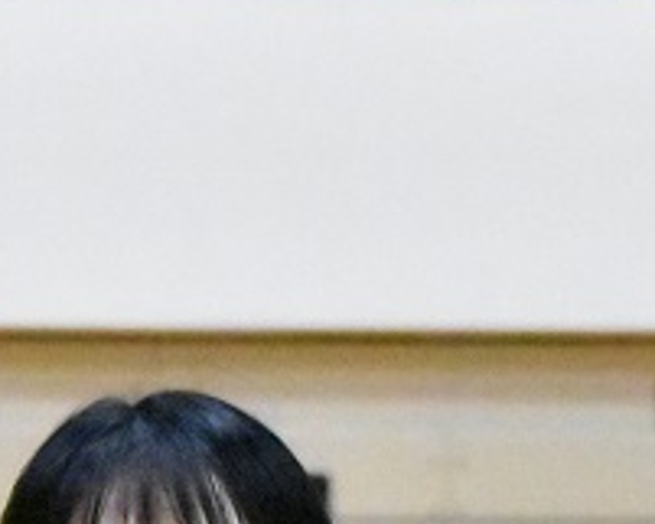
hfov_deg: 3.3
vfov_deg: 2.6
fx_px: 11424
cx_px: -642
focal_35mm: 589
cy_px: 862
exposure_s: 1/250
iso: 22800
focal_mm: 70
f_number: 6.3
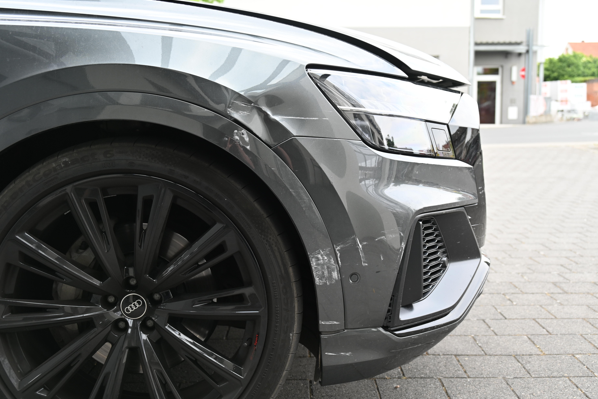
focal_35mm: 42
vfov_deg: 31.9
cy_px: 196
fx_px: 698
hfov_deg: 46.4
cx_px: 302
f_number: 5
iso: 400
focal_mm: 41
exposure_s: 1/250
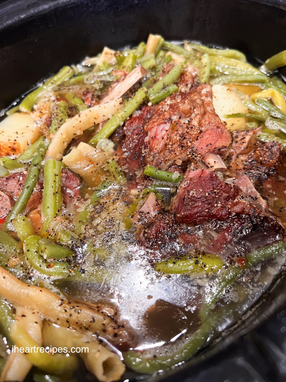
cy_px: 191
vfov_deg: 67.3
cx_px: 143
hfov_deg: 53.1
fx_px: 286
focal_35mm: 26
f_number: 1.5
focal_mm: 5.7
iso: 400
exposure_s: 1/60
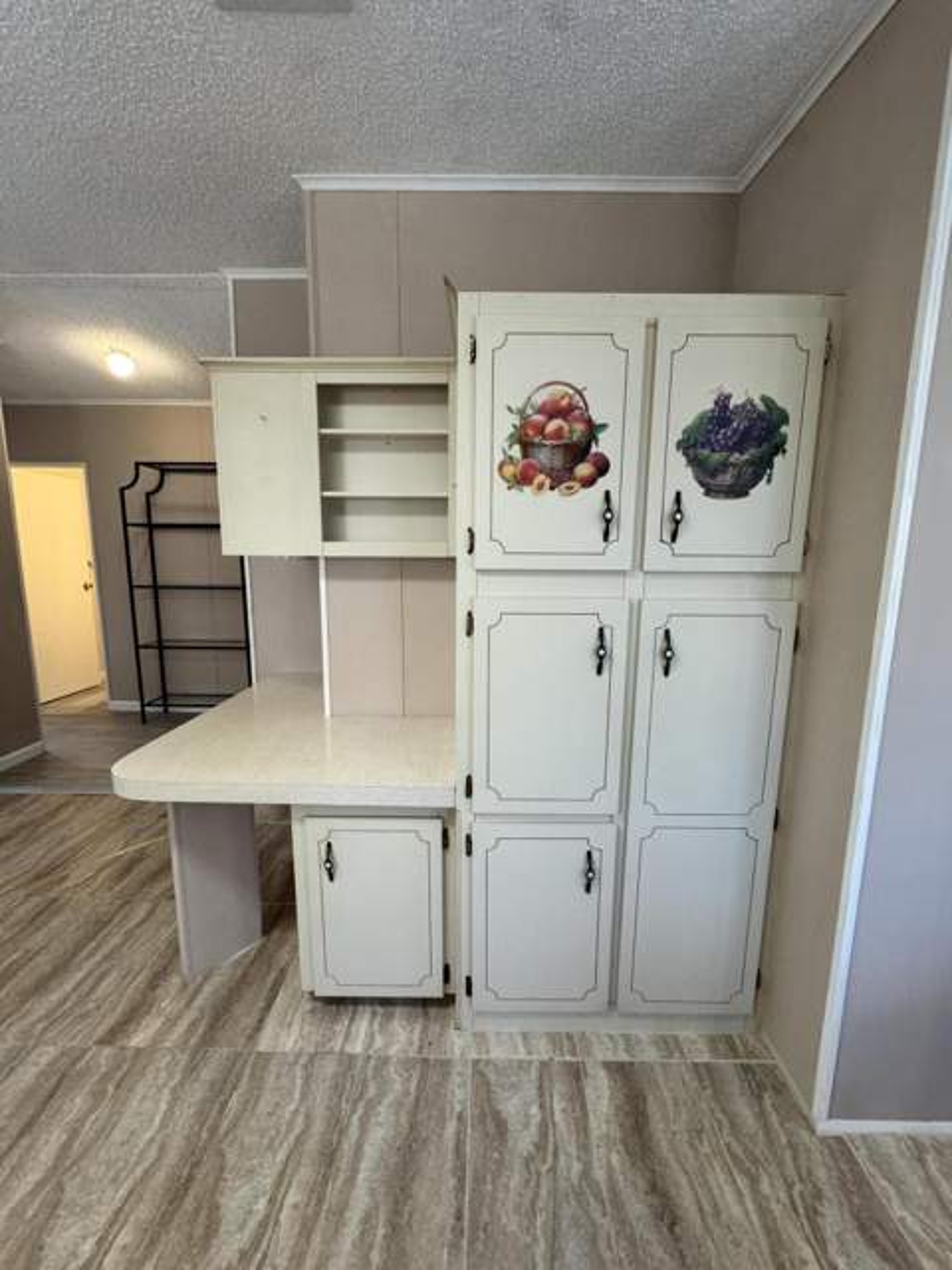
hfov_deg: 85.7
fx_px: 513
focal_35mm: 14
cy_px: 635
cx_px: 476
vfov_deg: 102.1
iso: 250
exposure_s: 1/90
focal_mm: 2.22
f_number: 2.2
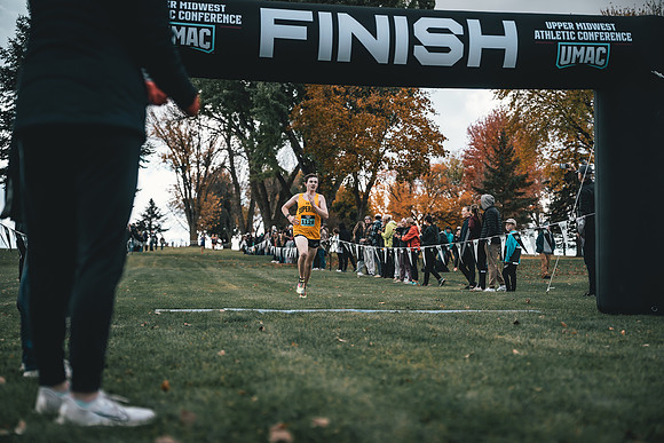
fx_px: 911
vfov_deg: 27.3
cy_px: 222
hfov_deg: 40.0
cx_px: 332
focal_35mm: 49
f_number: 2
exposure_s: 1/3200
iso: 200
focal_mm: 48
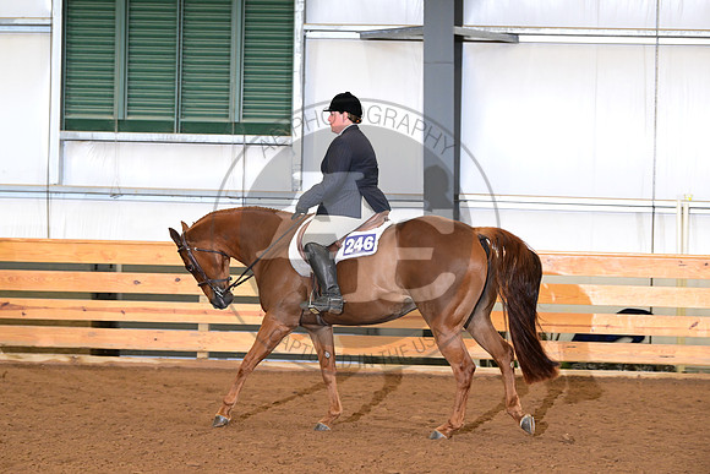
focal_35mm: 135
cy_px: 237
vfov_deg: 10.2
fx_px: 2663
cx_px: 355
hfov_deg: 15.2
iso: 2500
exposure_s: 1/200
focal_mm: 135
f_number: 5
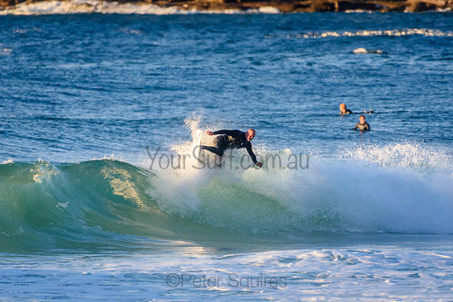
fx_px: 9439
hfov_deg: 2.7
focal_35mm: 750
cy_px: 151
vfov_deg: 1.8
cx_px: 226
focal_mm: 500
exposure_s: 1/1600
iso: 900
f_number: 5.6
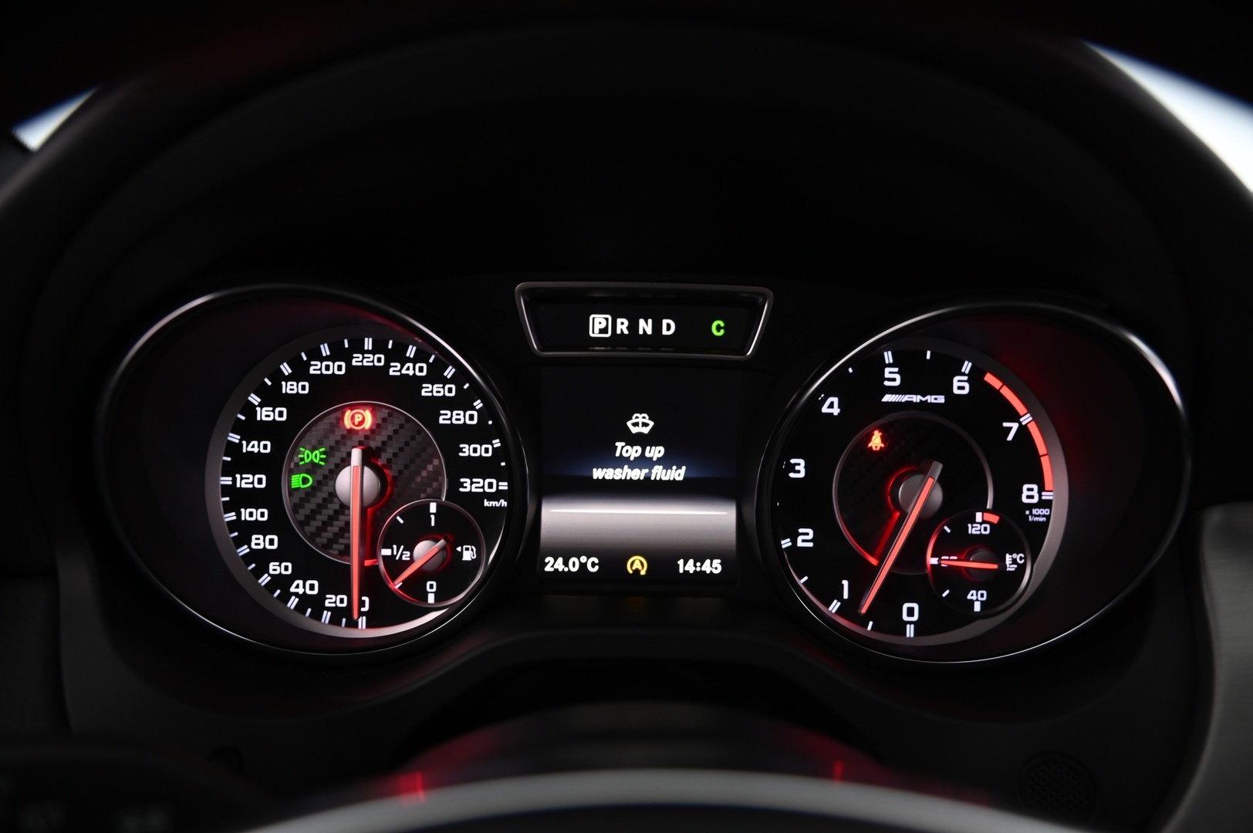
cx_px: 626
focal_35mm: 31
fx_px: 1078
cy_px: 416
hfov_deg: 60.3
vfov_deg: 42.3
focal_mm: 31
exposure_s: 1/13
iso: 1000
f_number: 4
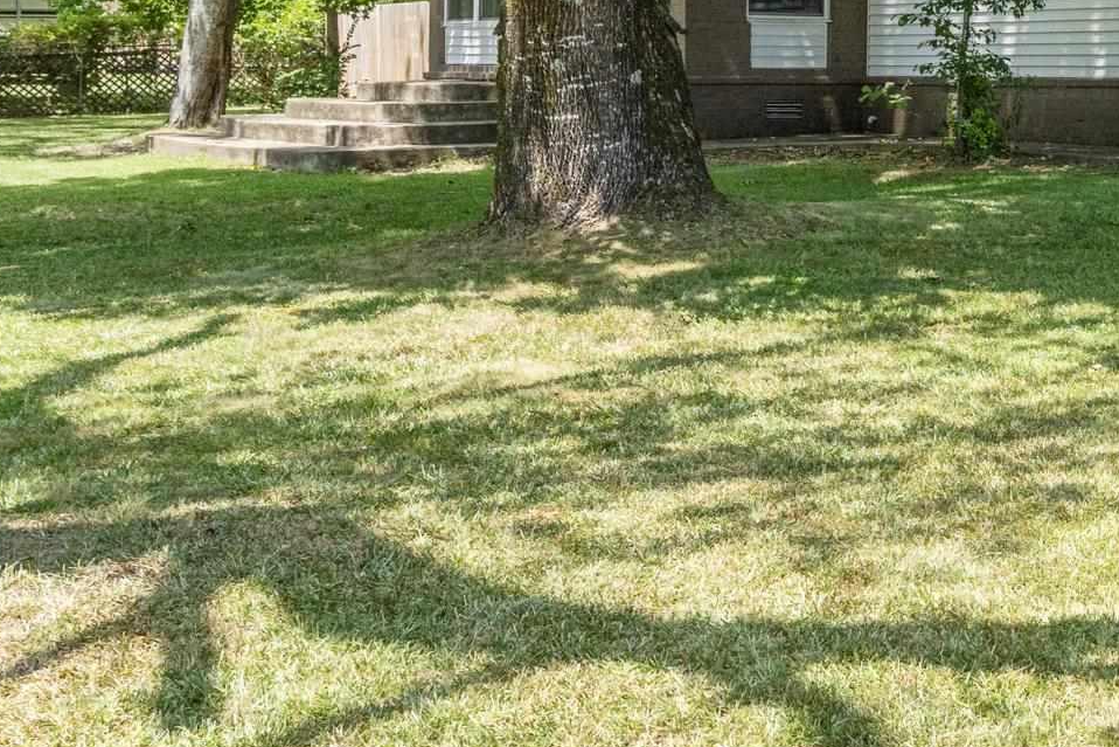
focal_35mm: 61
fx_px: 1910
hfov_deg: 28.5
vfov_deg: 21.5
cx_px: 1330
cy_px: 36
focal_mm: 15.7
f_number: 7.1
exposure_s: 1/500
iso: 500
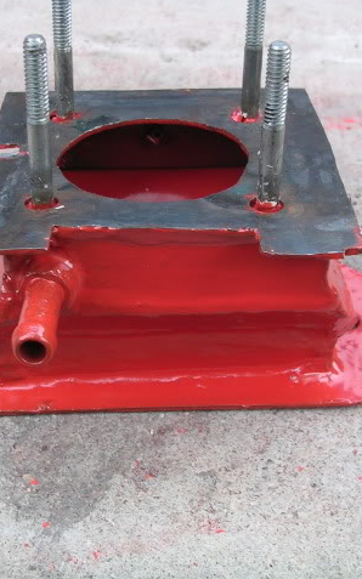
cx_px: 198
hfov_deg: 24.0
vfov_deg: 37.5
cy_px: 290
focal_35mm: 54
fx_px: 853
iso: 100
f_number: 2.8
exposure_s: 1/90.7
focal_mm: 5.8
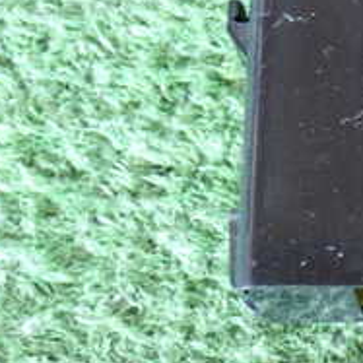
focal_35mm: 133
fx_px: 1578
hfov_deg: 12.5
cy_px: 8
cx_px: 524
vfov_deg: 13.0
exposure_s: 1/25
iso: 800
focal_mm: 8.4
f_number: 3.1
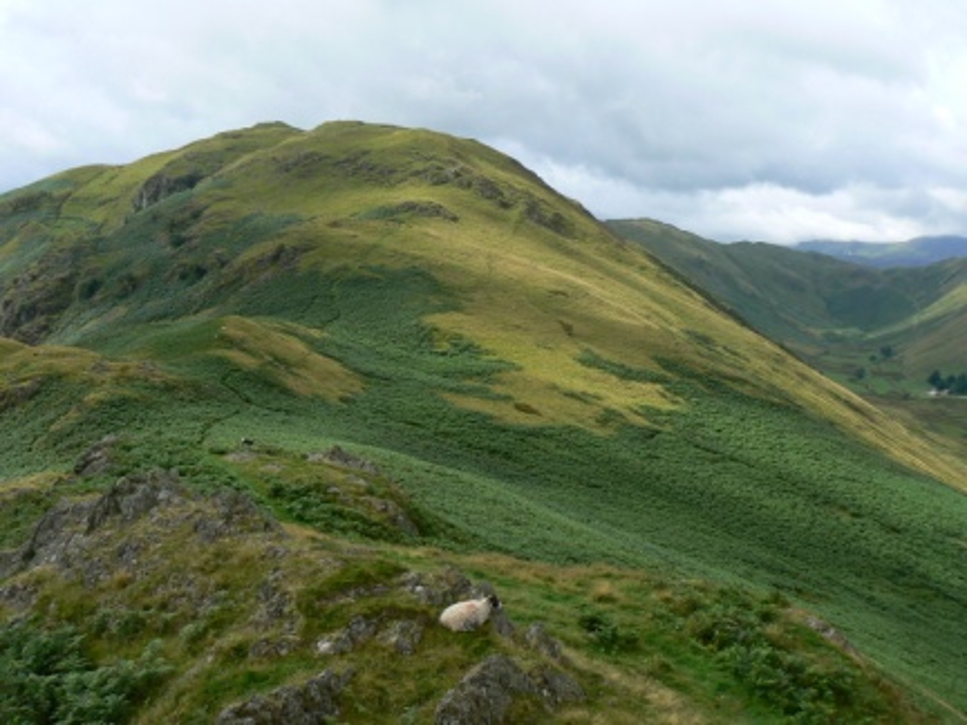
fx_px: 1006
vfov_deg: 39.7
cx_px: 484
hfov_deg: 51.4
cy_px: 362
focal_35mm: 36
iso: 80
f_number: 5.6
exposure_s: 1/320
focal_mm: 6
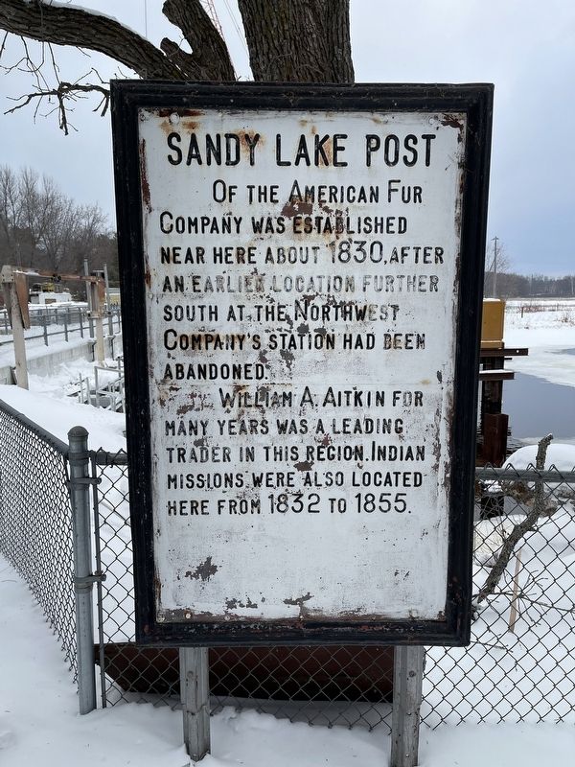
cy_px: 384
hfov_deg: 53.1
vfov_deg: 67.3
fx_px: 576
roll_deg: +0.4
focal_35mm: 26
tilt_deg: -10.0
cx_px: 288
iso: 32
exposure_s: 1/1200
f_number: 1.6
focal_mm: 5.1
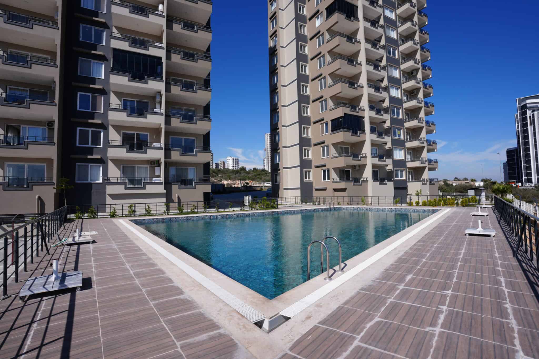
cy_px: 180
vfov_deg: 67.4
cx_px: 270
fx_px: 269
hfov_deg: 90.0
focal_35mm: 18
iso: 100
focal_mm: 18
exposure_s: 1/250
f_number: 10
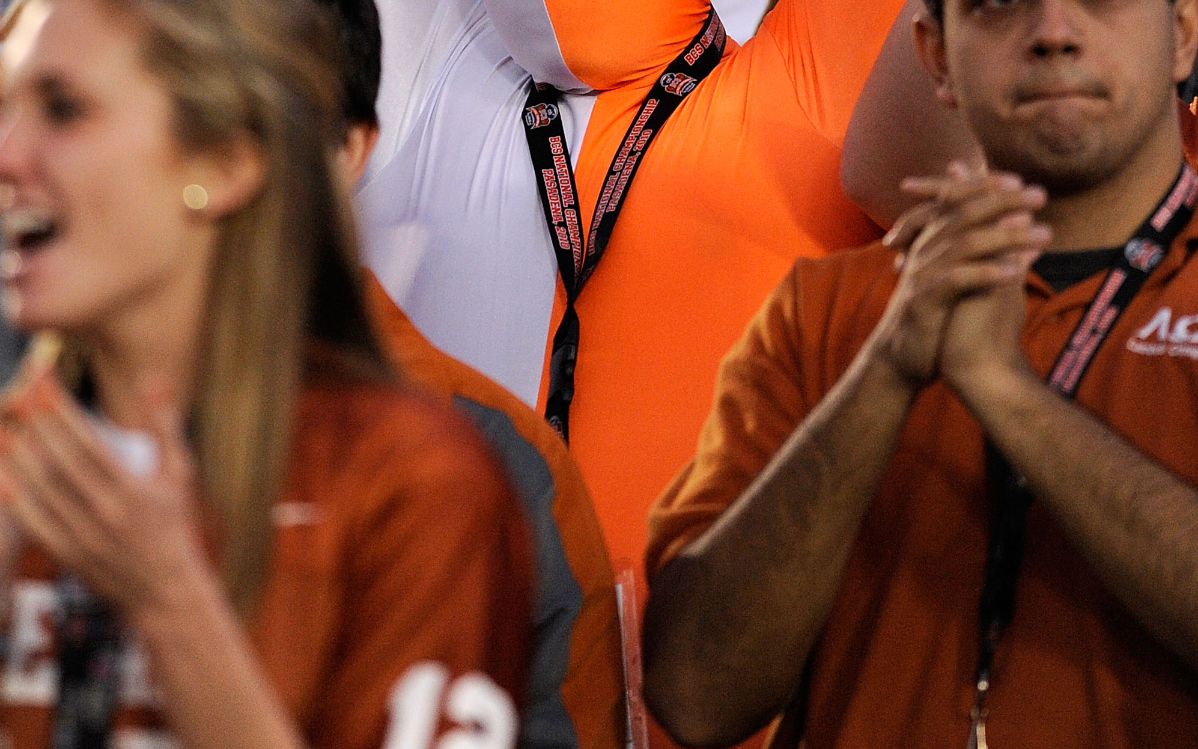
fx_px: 20013
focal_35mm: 613
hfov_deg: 3.4
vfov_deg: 2.1
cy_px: -108
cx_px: 599
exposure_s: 1/1000
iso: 2000
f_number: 2.8
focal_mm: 400
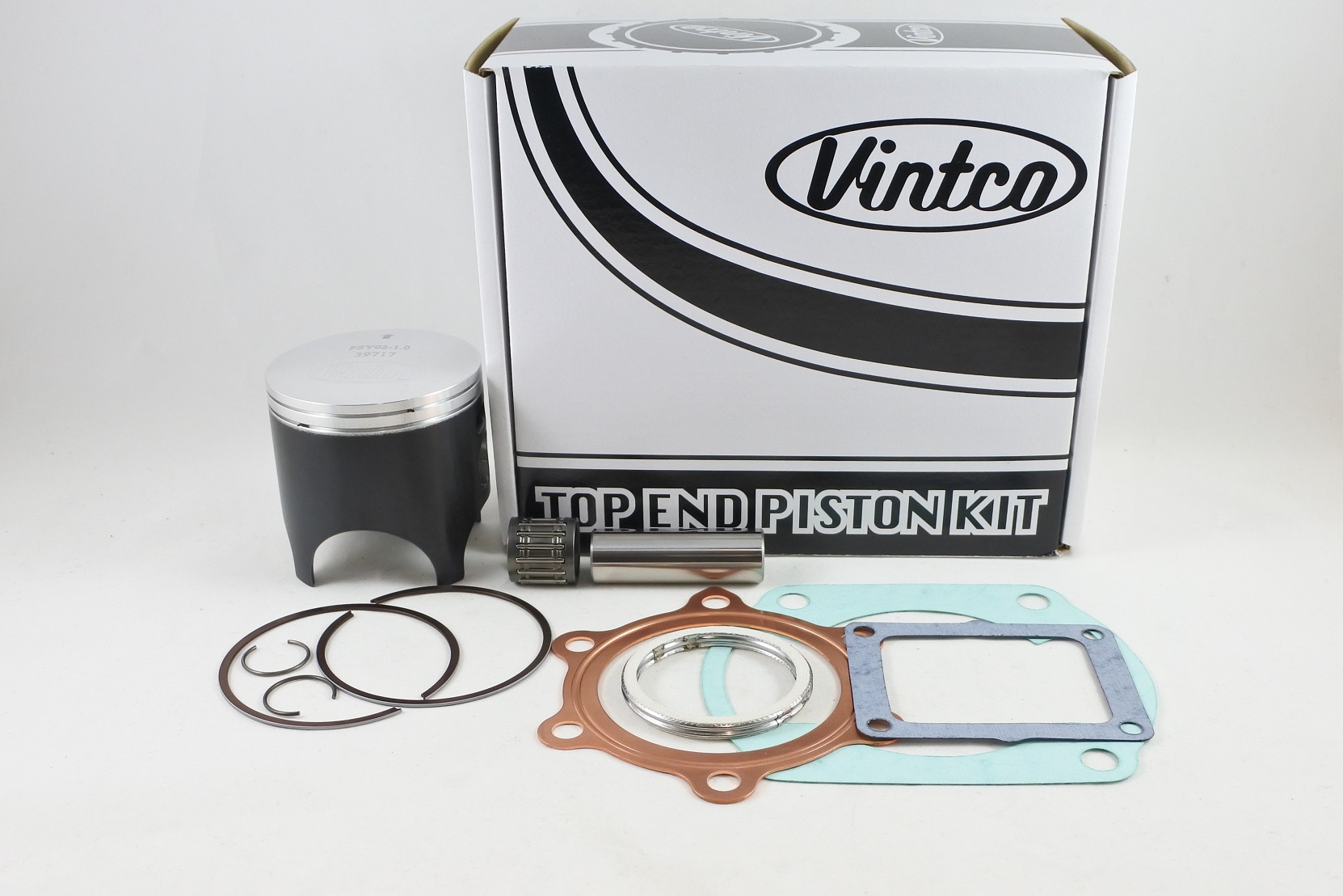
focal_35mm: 27
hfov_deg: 67.4
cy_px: 448
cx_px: 672
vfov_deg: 47.9
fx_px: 1007
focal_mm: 10
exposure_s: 1/160
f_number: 3.5
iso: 400
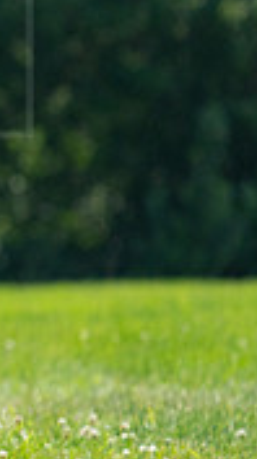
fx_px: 10160
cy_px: 97
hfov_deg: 1.4
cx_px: -395
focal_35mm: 835
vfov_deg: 2.6
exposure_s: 1/4000
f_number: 5.6
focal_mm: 243
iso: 1600
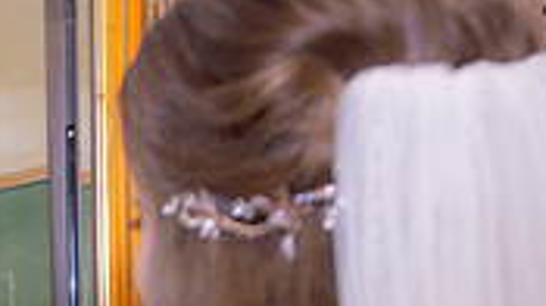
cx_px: 22
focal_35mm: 111
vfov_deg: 10.3
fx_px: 1605
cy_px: 521
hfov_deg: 18.9
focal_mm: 32
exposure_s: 1/125
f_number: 4
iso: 1250
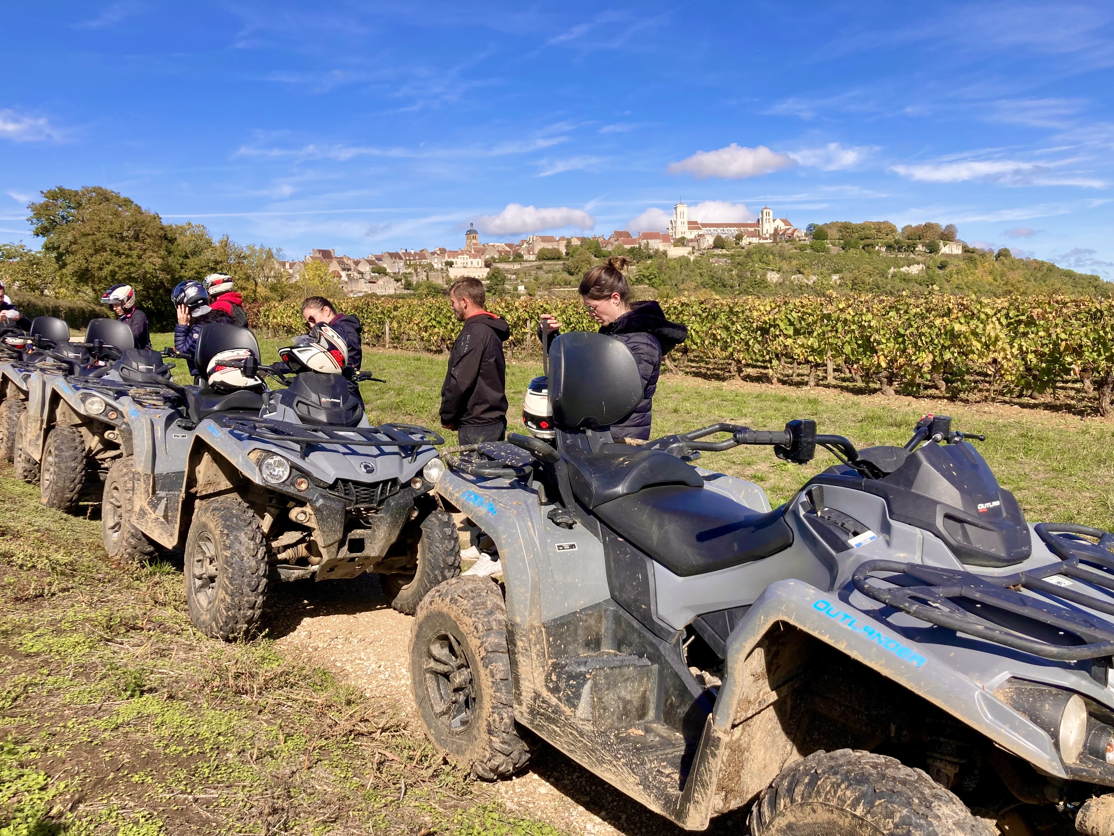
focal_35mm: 28
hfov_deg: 63.4
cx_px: 557
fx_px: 901
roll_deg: +1.7
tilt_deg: -5.0
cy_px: 418
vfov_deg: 49.7
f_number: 1.8
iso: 20
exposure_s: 1/1715
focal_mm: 3.99
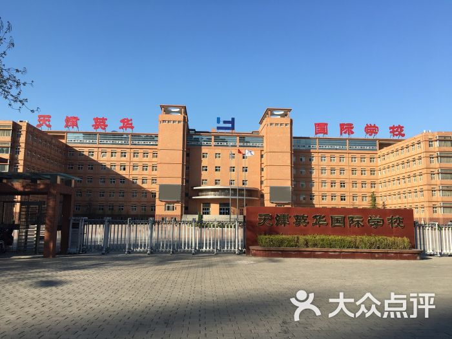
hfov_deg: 61.7
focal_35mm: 29
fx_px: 379
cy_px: 170
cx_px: 226
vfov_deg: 48.2
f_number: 2.2
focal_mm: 4.15
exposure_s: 1/1221
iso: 25
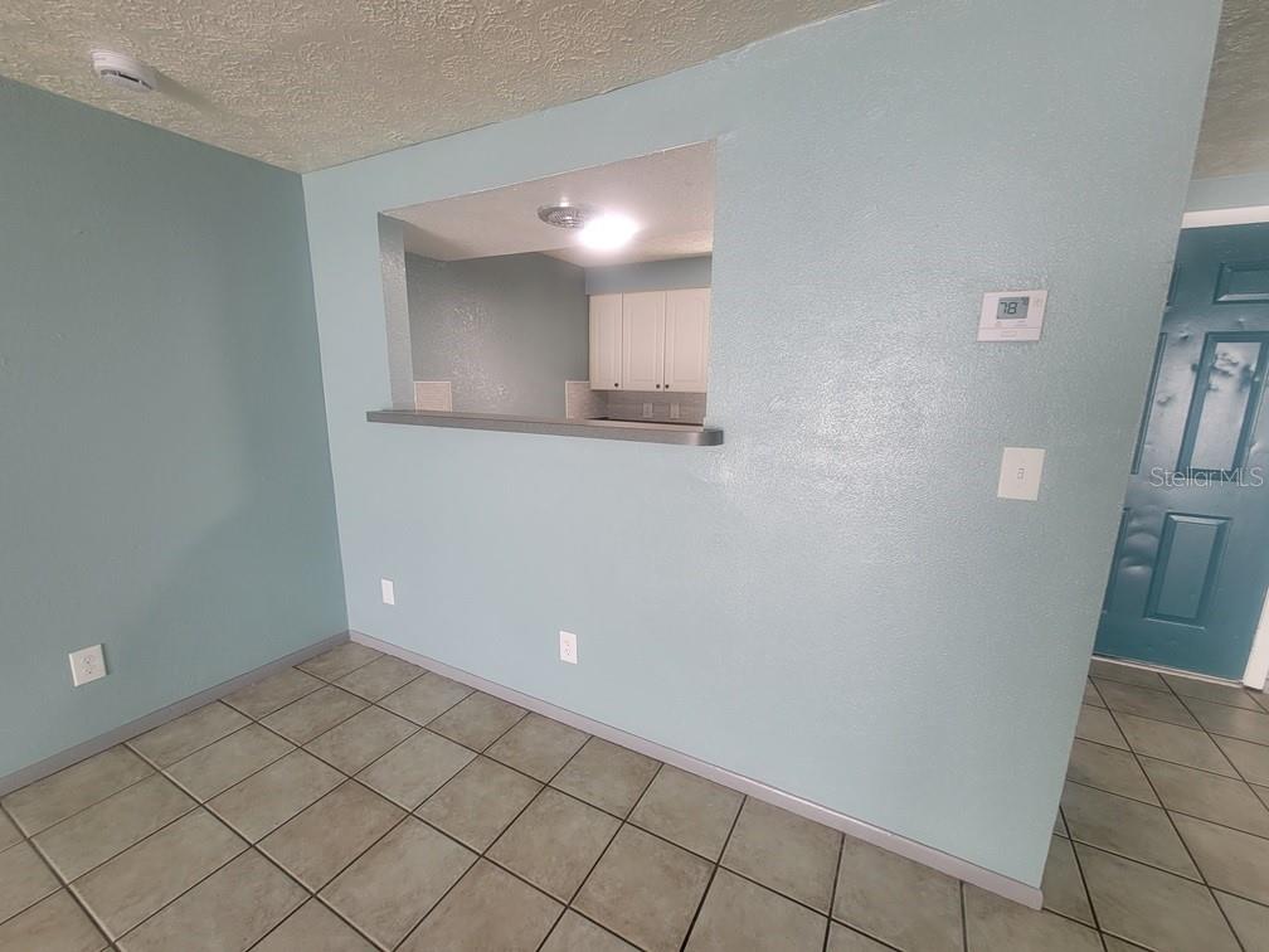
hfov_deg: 106.2
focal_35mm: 13
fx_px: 477
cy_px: 476
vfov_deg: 89.9
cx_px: 634
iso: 80
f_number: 2.2
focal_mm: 2.2
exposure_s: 1/60
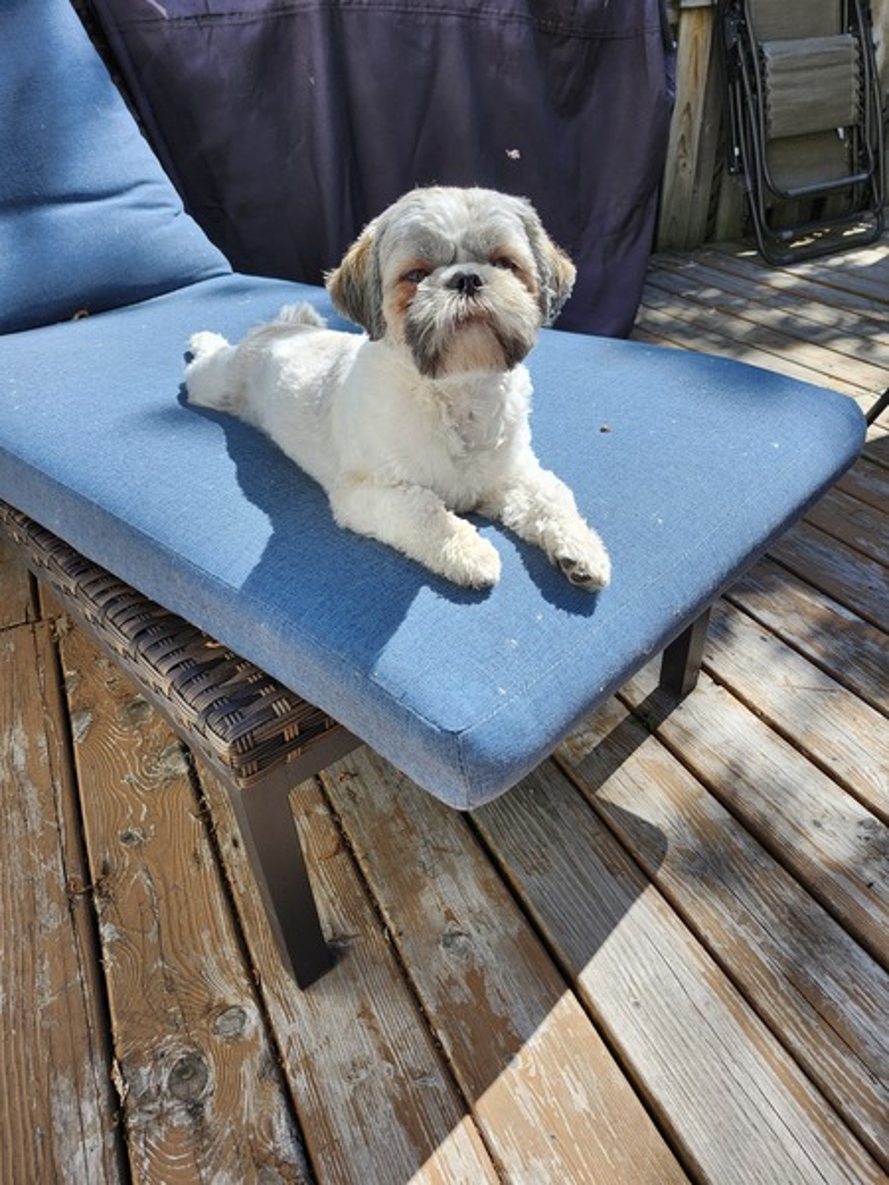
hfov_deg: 58.9
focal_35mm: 23
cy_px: 592
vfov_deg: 73.9
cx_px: 444
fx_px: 788
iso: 25
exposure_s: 1/976
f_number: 1.8
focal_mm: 5.54
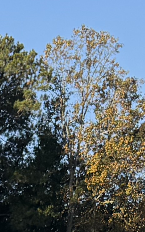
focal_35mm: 197
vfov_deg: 9.2
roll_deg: -0.3
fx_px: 1246
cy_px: 604
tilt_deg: -12.2
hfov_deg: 6.3
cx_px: -240
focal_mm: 6.76
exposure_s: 1/2907
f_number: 1.78
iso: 100
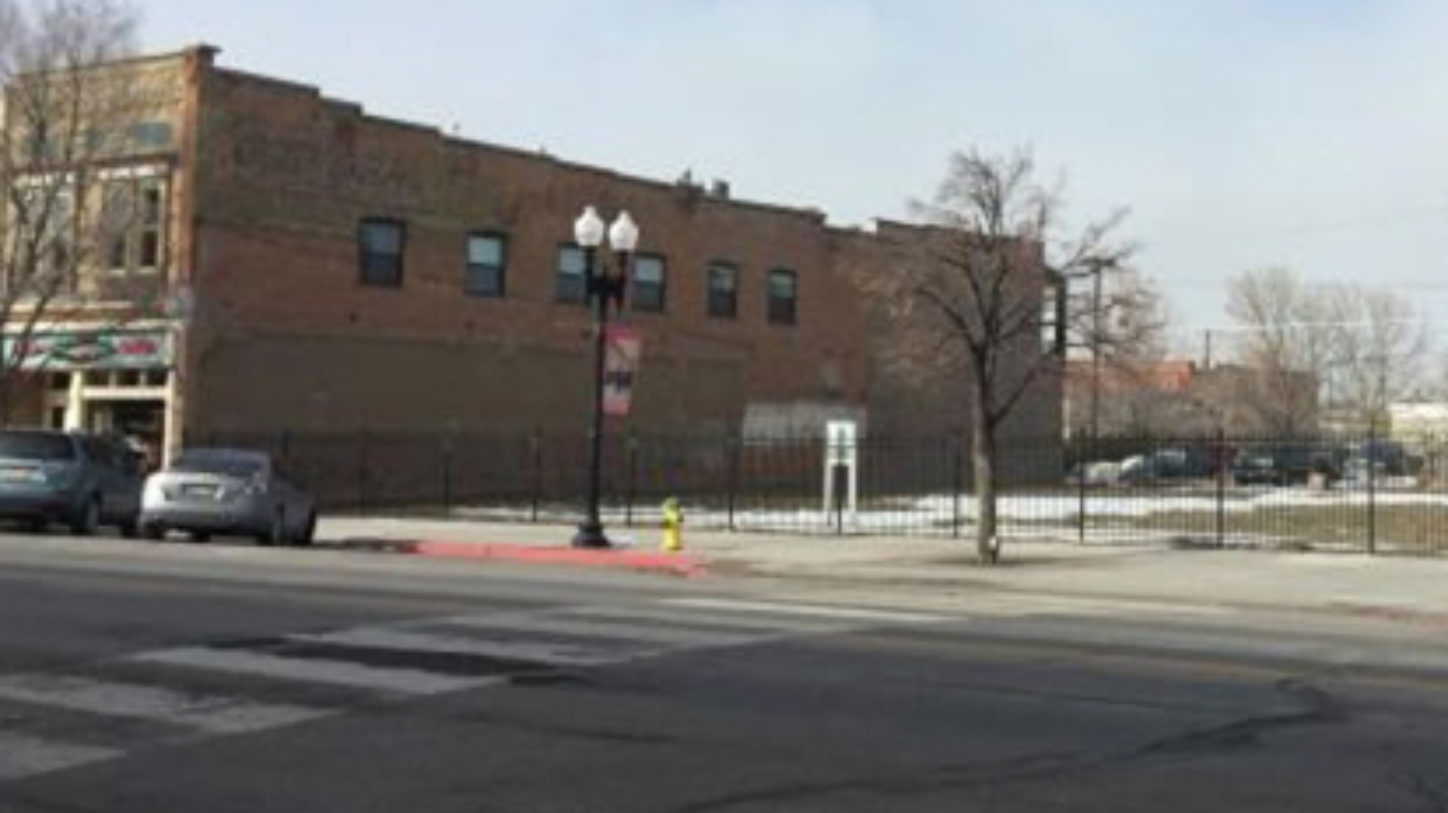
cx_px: 1080
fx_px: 1881
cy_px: 298
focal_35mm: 49
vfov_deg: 24.3
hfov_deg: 40.9
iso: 32
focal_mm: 4.15
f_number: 2.2
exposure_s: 1/1980
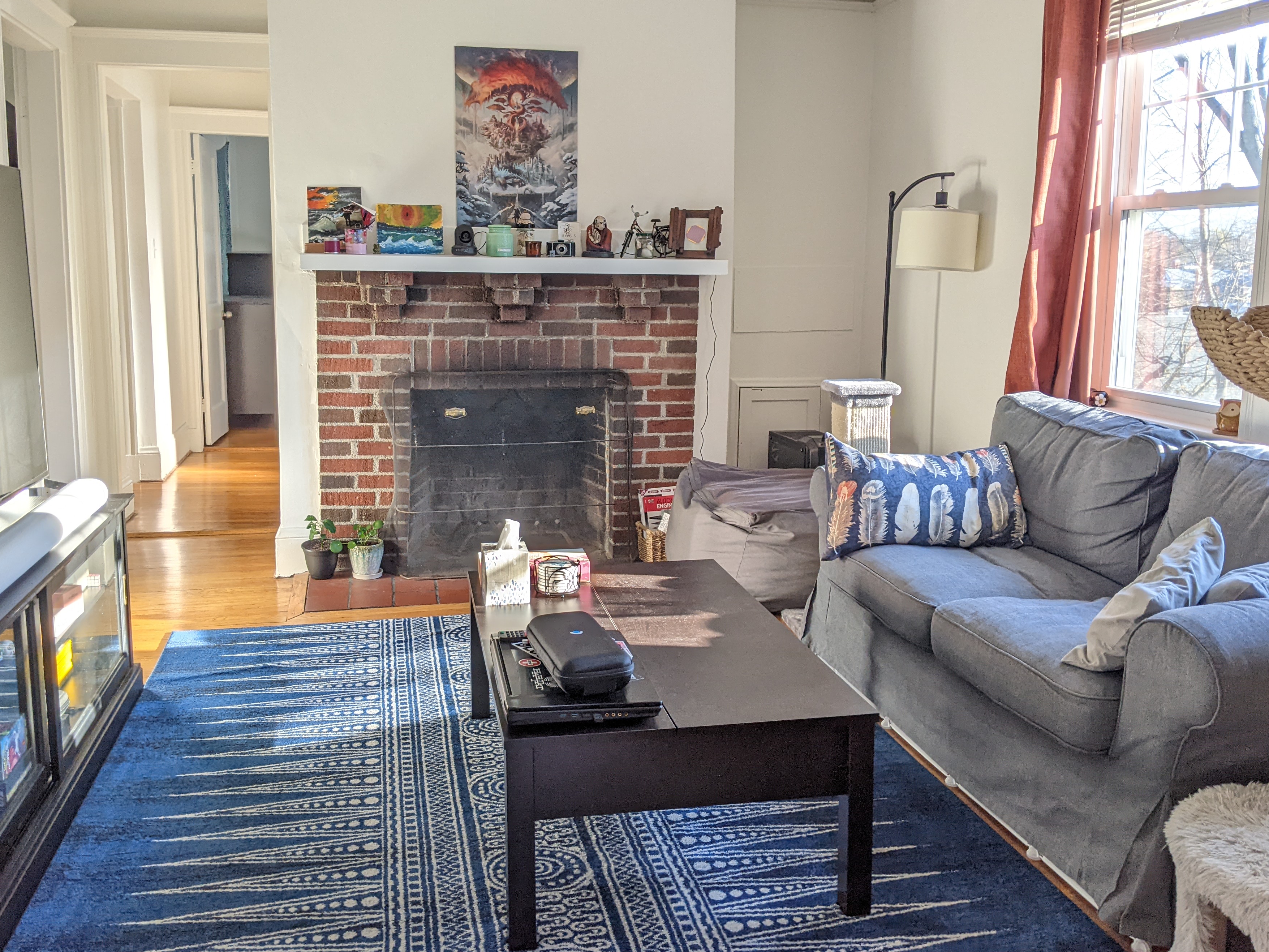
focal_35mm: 31
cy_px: 440
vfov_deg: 45.4
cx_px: 587
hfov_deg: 58.3
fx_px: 1136
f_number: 1.8
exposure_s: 1/136
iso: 59
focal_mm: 4.44
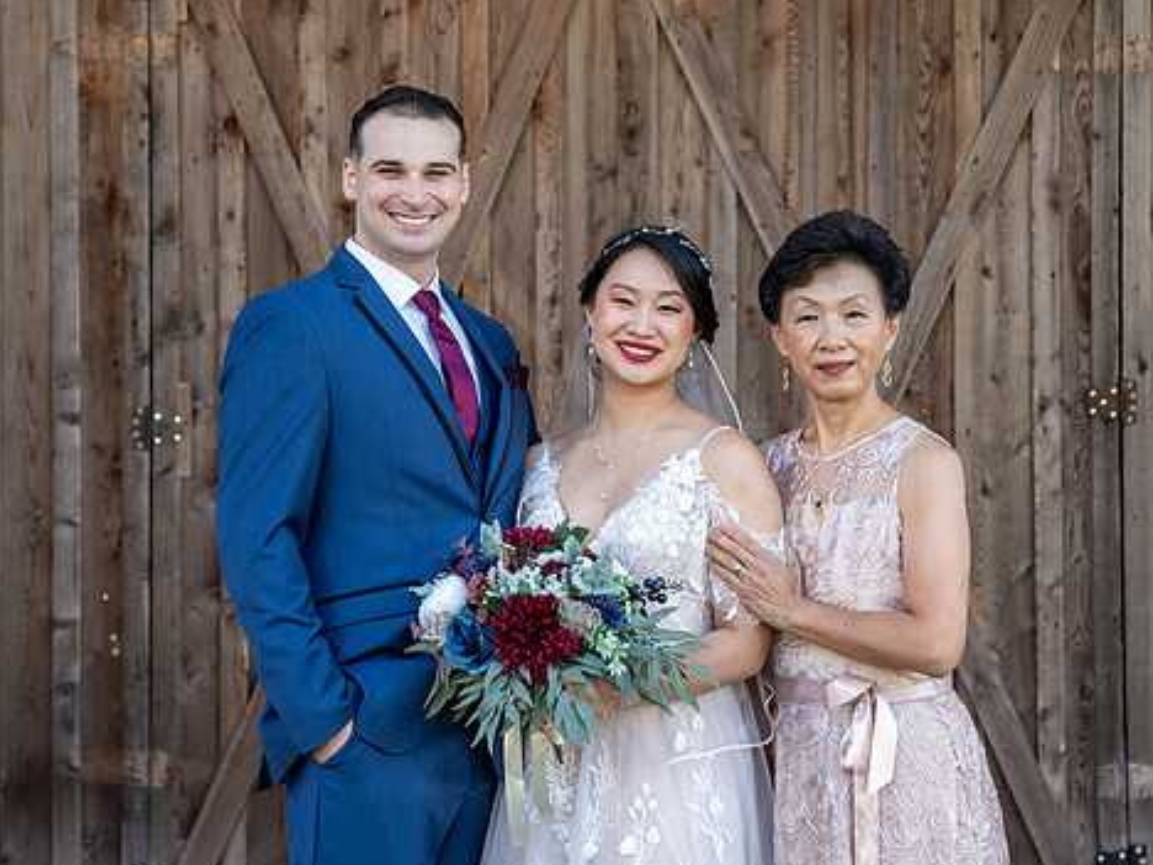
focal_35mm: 94
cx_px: 599
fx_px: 3131
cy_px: 417
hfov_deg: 20.9
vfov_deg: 15.7
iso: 400
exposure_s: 1/200
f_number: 4
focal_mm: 70
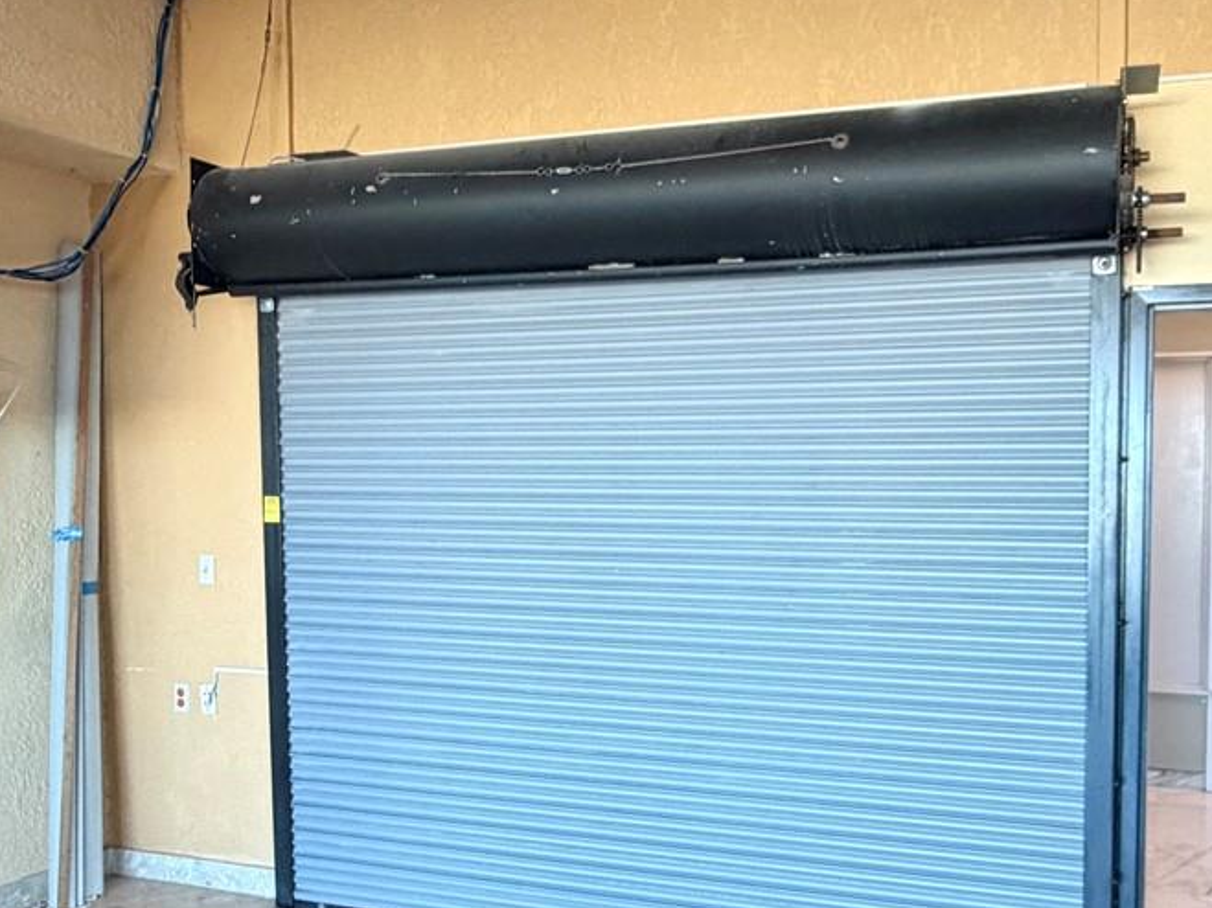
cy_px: 533
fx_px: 1190
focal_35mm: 34
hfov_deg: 52.9
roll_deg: +0.6
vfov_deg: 41.6
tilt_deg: -2.9
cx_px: 809
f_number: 2.2
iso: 250
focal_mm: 2.22
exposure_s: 1/120
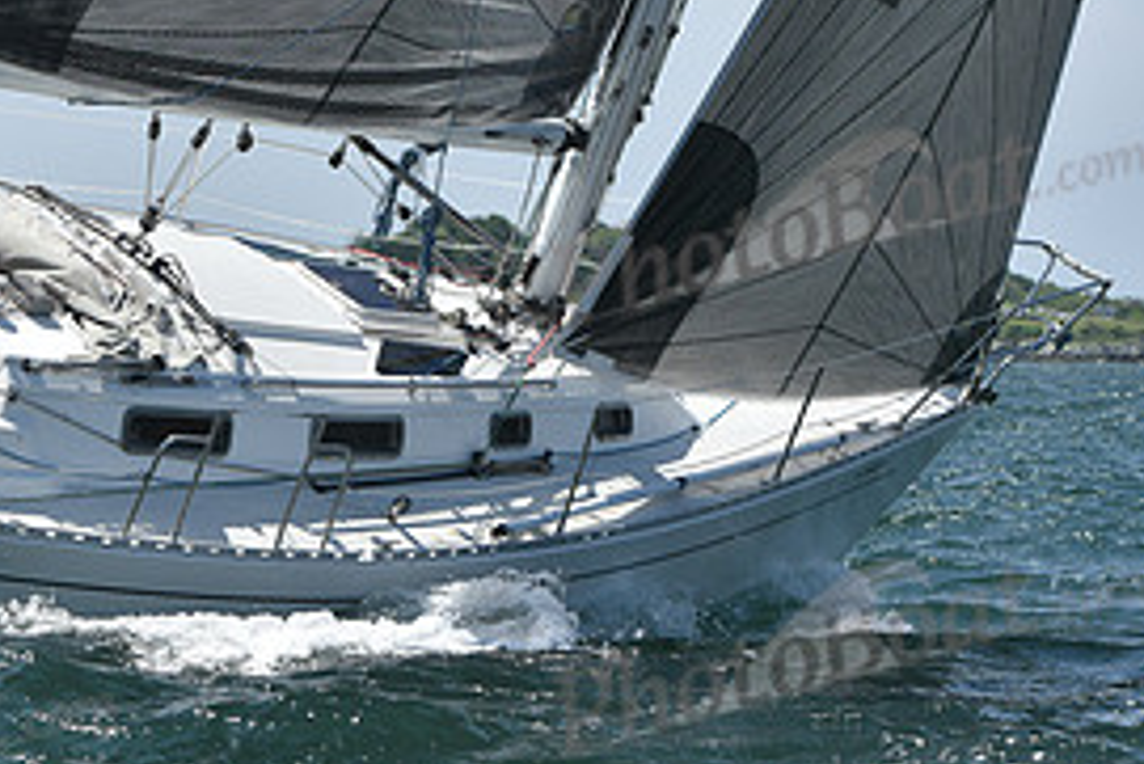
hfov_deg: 10.4
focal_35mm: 197
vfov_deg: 7.0
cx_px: 338
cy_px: 57
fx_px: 6263
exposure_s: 1/1250
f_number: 7.1
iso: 250
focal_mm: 92
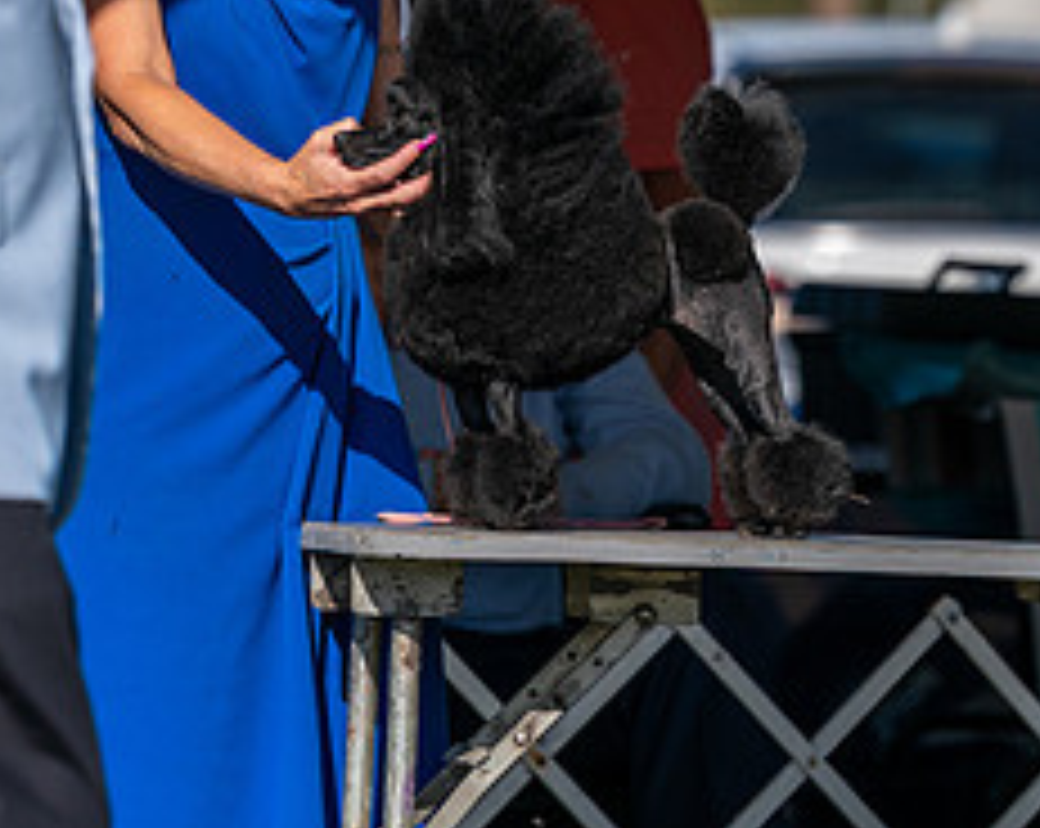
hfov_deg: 3.5
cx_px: 457
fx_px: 16900
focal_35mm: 550
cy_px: -180
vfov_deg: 2.8
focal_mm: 200
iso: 125
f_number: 4.5
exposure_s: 1/1250
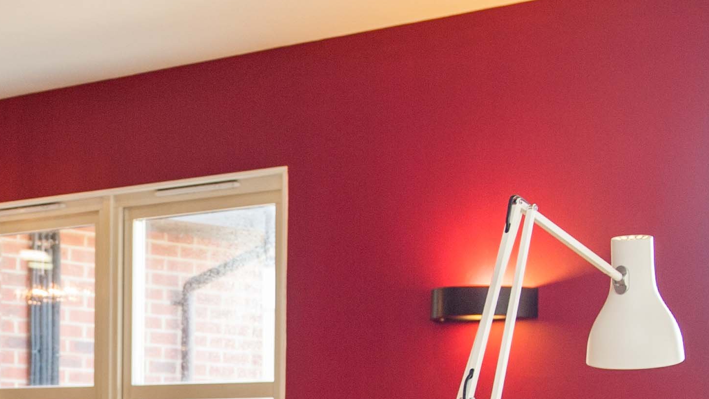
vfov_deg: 12.4
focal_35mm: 95
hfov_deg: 21.7
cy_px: 519
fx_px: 1786
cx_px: 9
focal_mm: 31
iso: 500
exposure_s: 1/50
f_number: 4
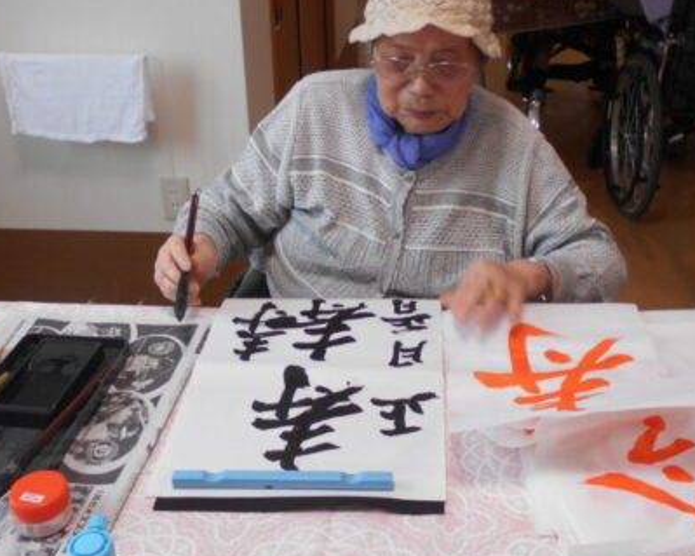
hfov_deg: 42.0
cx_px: 388
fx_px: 905
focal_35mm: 44
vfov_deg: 34.0
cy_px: 218
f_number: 3.4
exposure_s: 1/30
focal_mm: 5.1
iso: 80
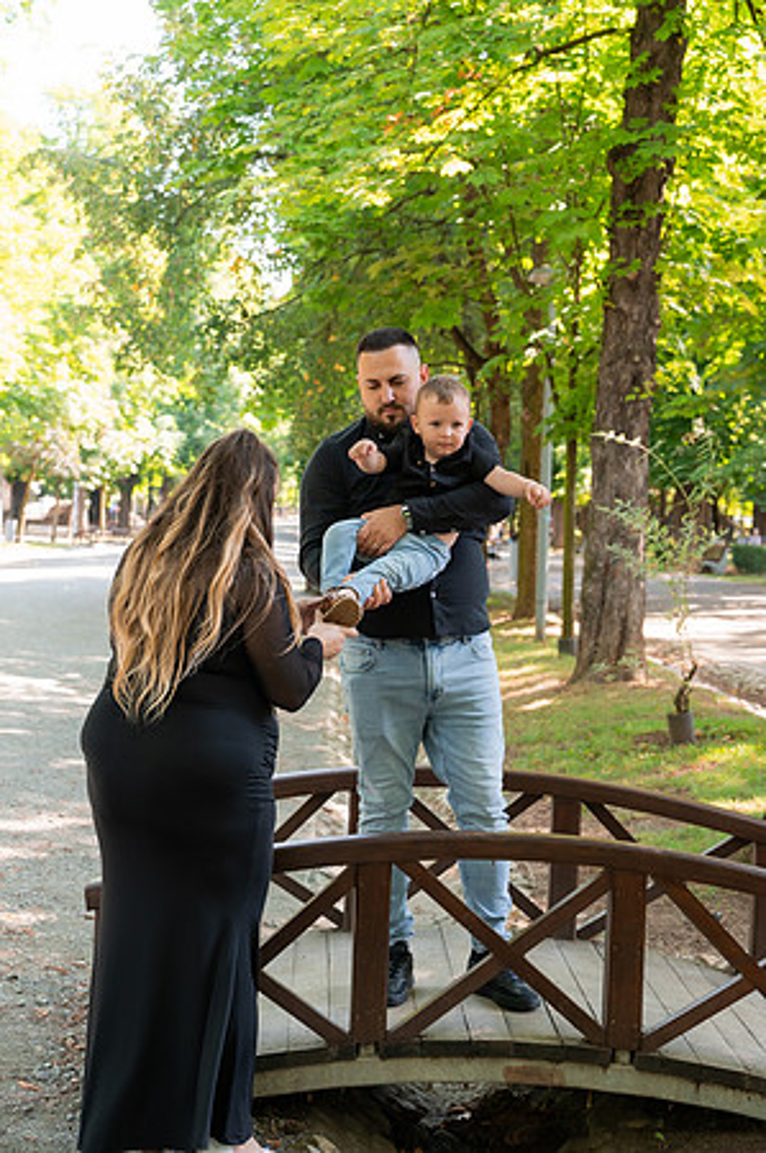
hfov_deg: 22.5
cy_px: 576
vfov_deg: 33.4
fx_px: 1922
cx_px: 360
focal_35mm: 60
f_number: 3.5
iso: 320
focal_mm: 40
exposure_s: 1/200
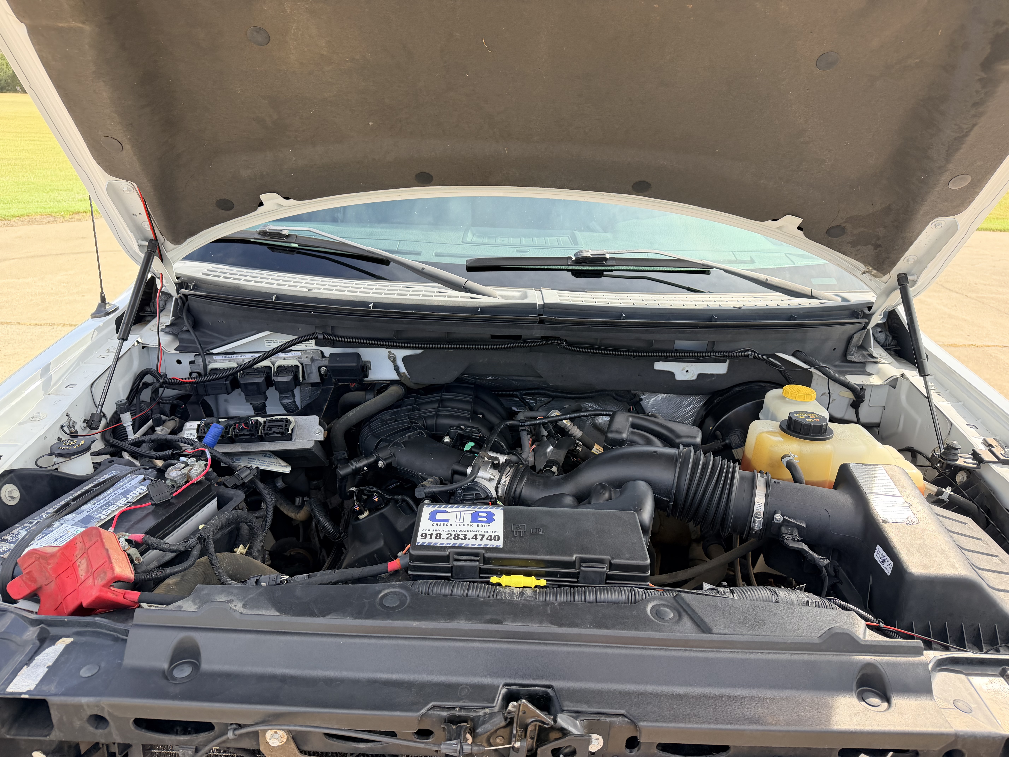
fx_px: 700
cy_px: 378
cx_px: 504
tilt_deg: -23.0
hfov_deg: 71.6
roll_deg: -2.9
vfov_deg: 56.8
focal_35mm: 24
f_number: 1.78
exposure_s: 1/955
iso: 100
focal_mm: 6.76
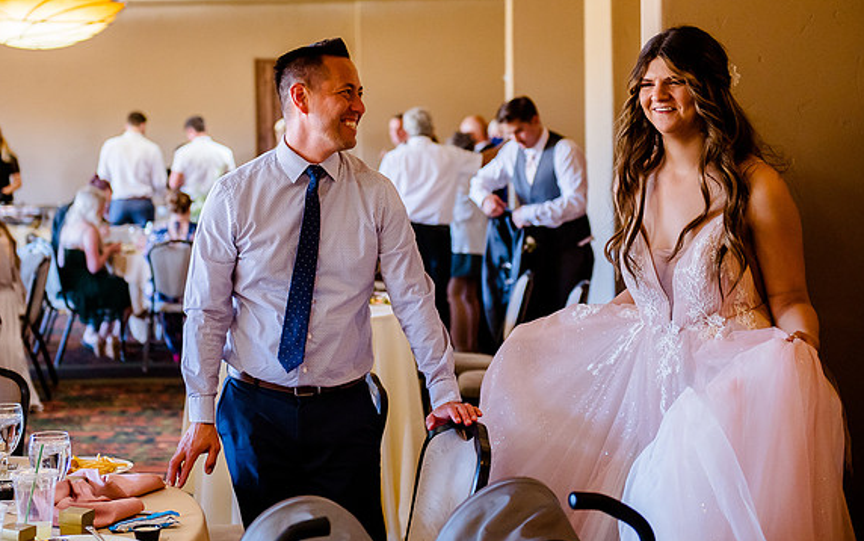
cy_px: 197
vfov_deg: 17.8
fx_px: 1720
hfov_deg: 28.1
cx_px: 330
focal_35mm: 73
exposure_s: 1/200
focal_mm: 56
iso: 2500
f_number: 2.8
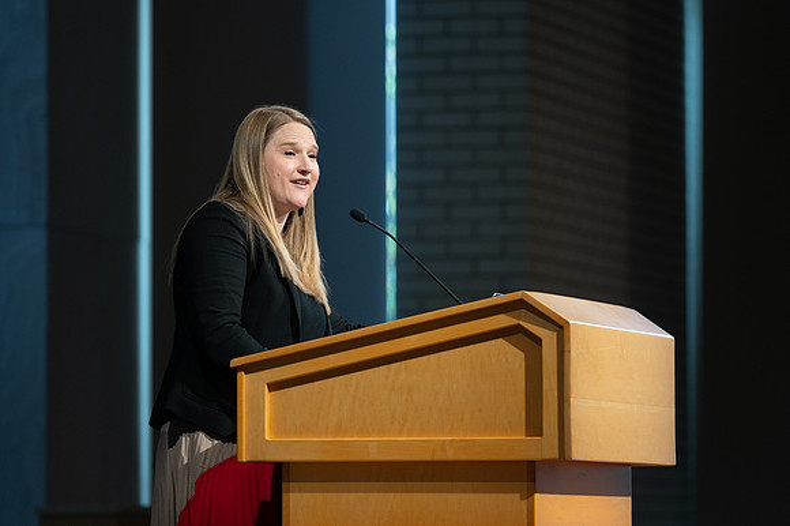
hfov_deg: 7.5
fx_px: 5989
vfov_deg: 5.0
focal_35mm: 273
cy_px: 278
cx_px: 382
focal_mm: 200
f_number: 2.8
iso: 640
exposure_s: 1/200
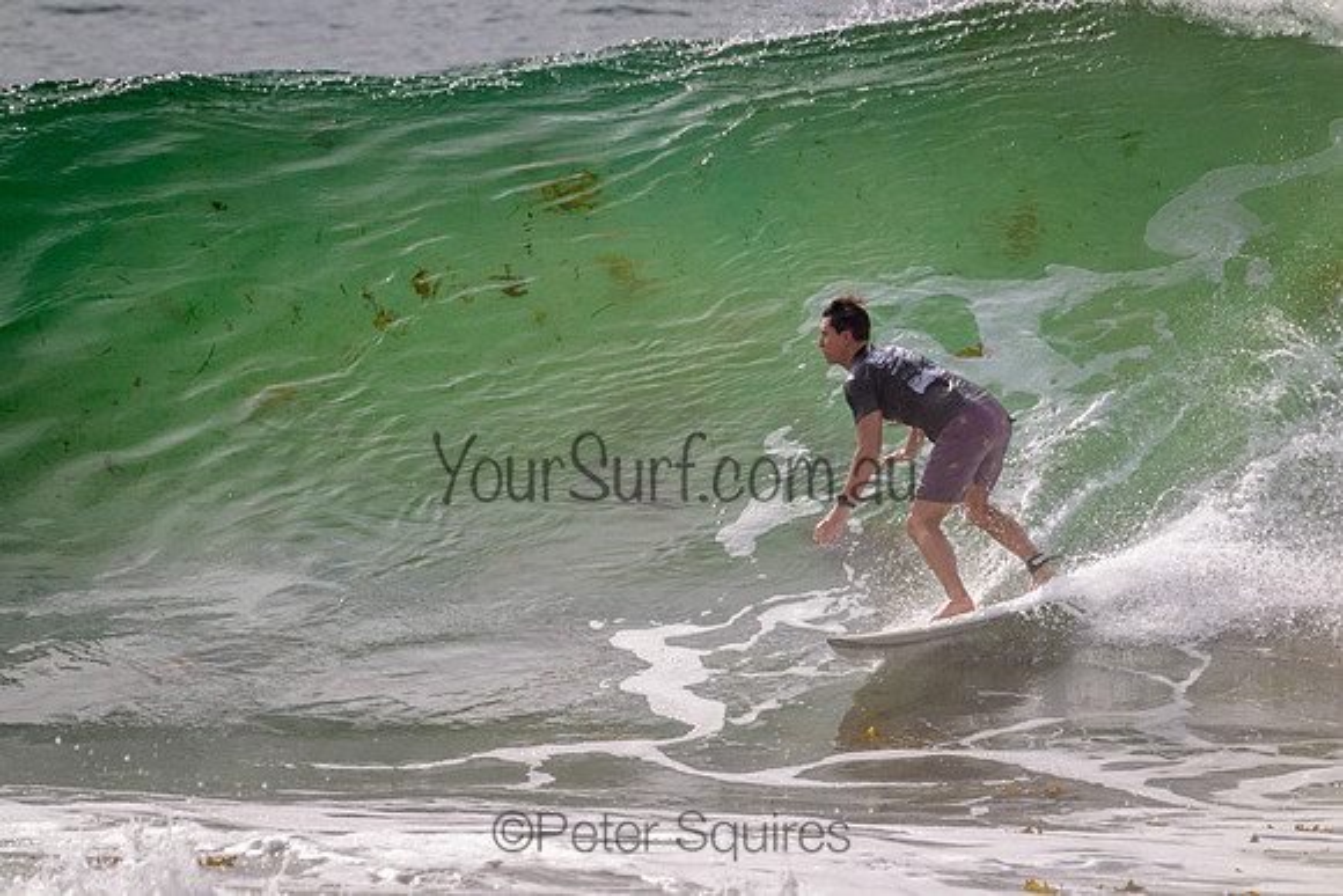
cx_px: 672
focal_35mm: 800
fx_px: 29850
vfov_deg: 1.7
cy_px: 448
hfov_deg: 2.6
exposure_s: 1/2000
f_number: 11
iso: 500
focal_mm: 800
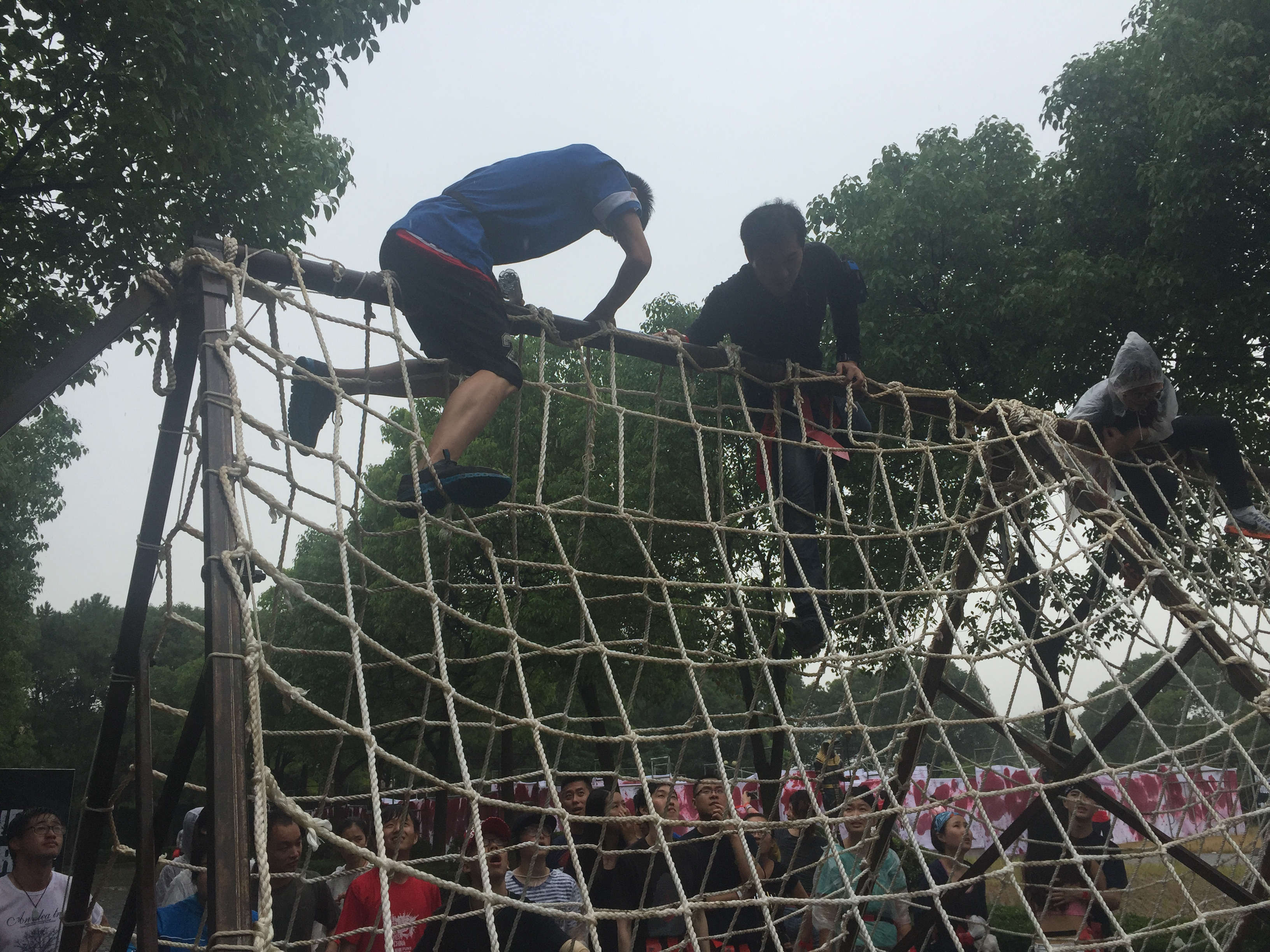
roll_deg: +0.9
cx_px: 635
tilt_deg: +17.5
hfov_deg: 61.7
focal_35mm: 29
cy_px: 476
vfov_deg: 48.2
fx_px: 1064
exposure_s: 1/1099
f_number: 2.2
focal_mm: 4.15
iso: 32
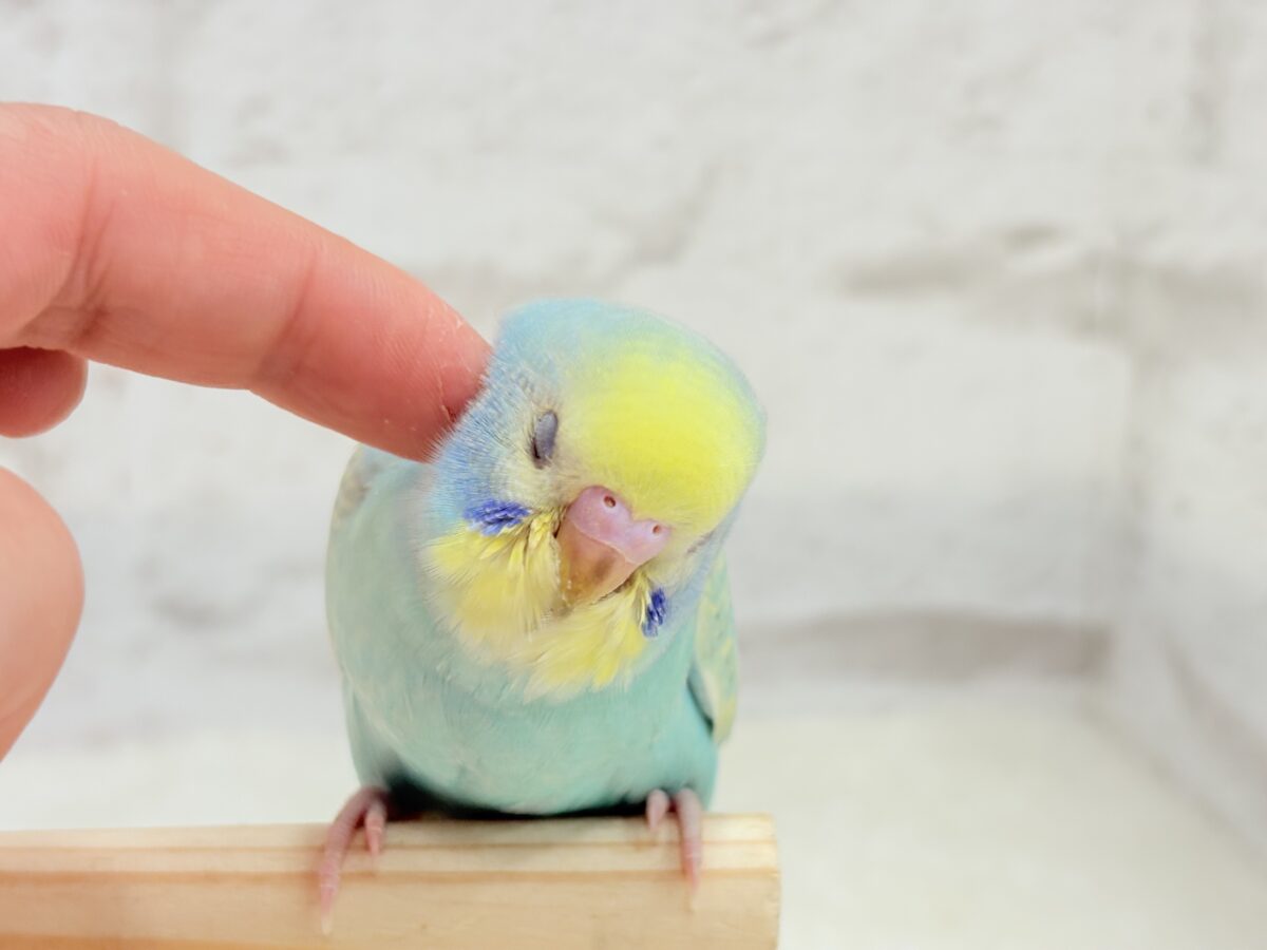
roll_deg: +1.8
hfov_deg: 36.8
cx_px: 634
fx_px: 1903
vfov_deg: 28.0
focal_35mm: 52
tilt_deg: -12.6
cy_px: 475
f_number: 1.6
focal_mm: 5.96
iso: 80
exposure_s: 1/100
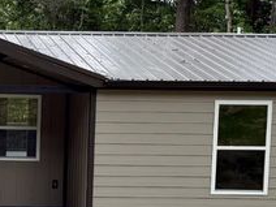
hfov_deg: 16.3
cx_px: -47
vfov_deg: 12.7
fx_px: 925
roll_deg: -1.1
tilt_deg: -6.2
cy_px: 159
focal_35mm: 116
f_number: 1.78
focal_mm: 6.76
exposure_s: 1/1005
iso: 100
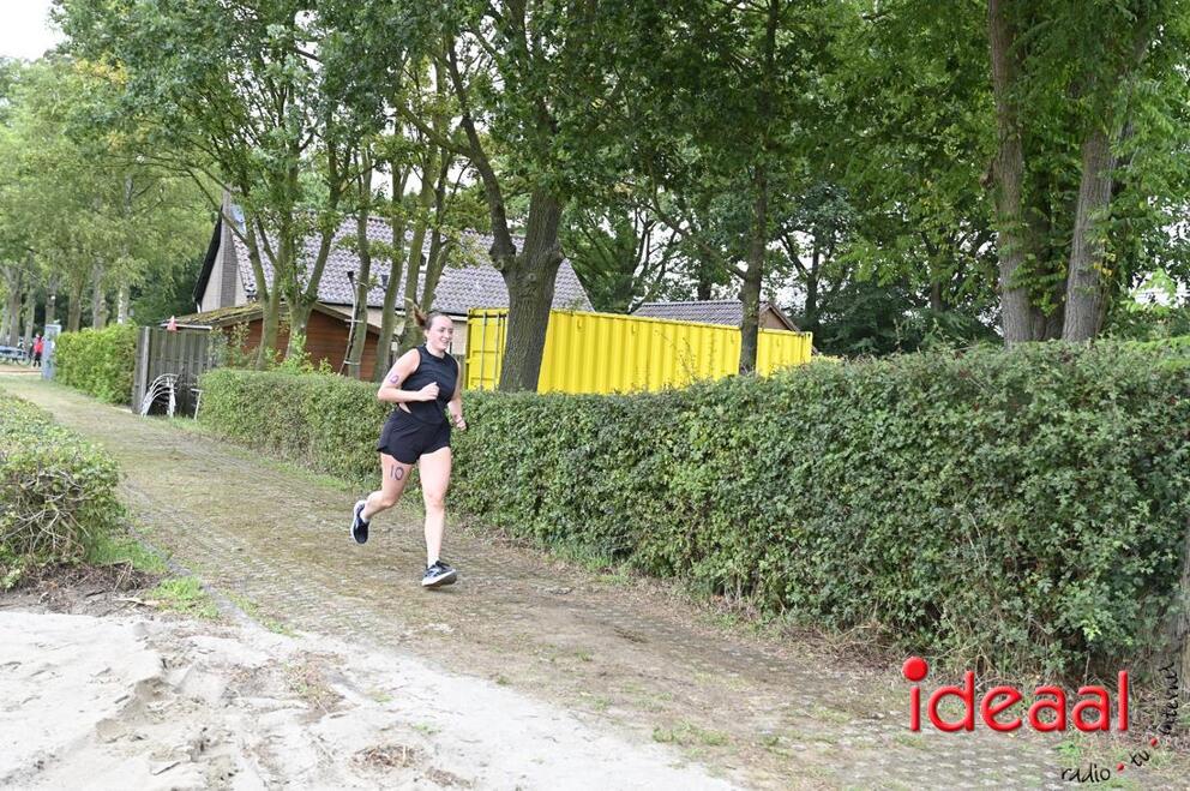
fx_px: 1321
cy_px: 396
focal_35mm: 40
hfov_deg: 48.5
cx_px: 595
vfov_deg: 33.3
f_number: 4
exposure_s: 1/320
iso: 400
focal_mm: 40
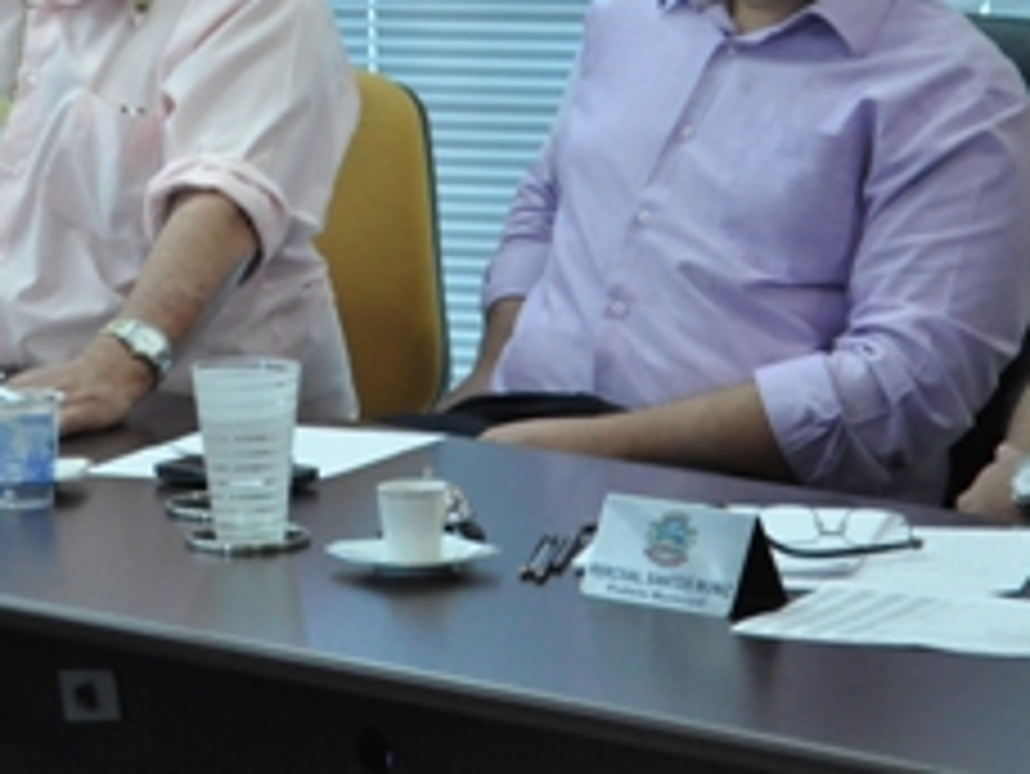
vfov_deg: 6.8
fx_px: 6460
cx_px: 137
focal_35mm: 217
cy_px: 4
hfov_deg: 9.1
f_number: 5.3
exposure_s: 1/50
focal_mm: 62
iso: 1600
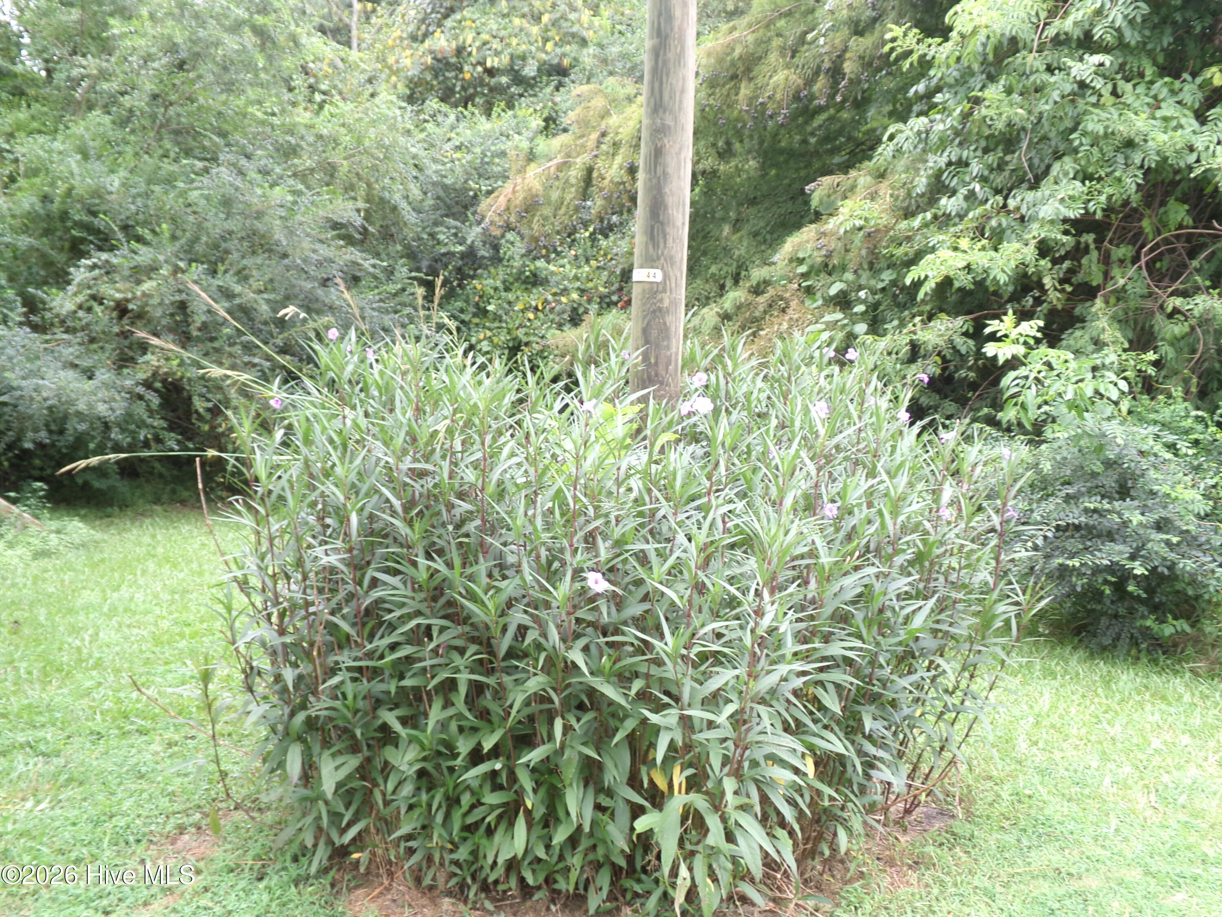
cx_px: 611
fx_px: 1306
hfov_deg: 50.1
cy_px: 458
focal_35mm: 37
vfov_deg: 38.7
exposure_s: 1/34
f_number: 4
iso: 108
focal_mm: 6.6
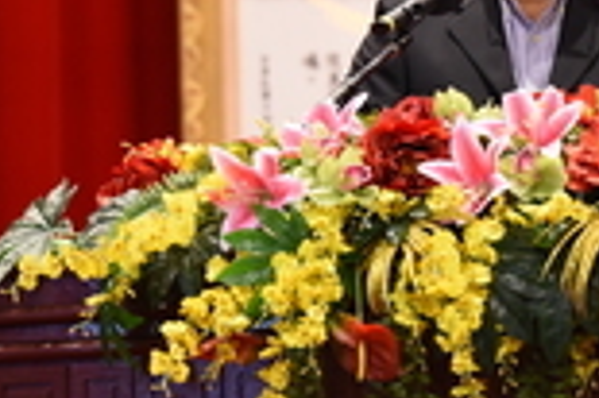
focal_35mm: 736
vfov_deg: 1.9
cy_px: 6
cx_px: 556
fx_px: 12233
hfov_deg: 2.8
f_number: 3.5
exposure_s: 1/100
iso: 1000
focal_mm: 190
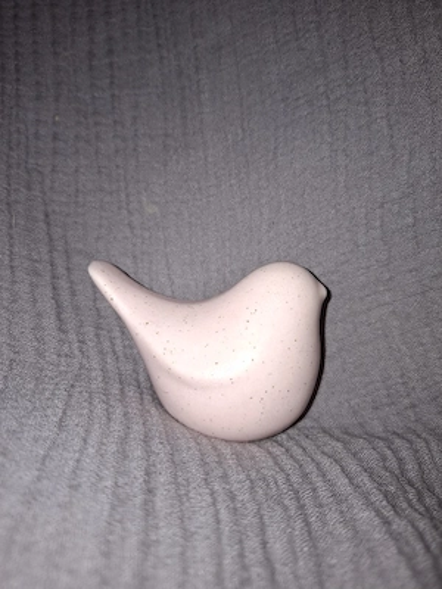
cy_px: 294
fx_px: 392
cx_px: 221
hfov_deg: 58.9
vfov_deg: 73.9
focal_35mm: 23
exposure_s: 1/100
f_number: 1.8
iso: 50
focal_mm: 5.54
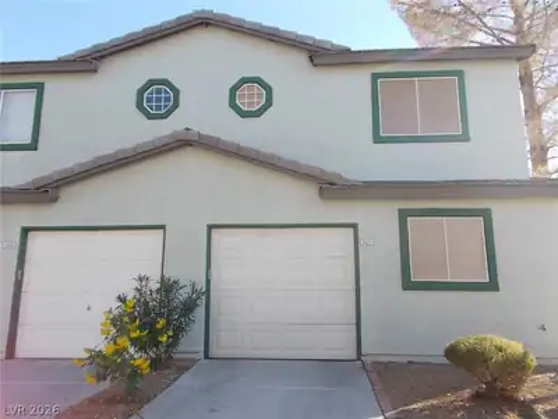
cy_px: 210
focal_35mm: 26
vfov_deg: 53.1
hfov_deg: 67.3
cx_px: 279
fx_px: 419
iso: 80
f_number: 3.2
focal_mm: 4.6
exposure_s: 1/200
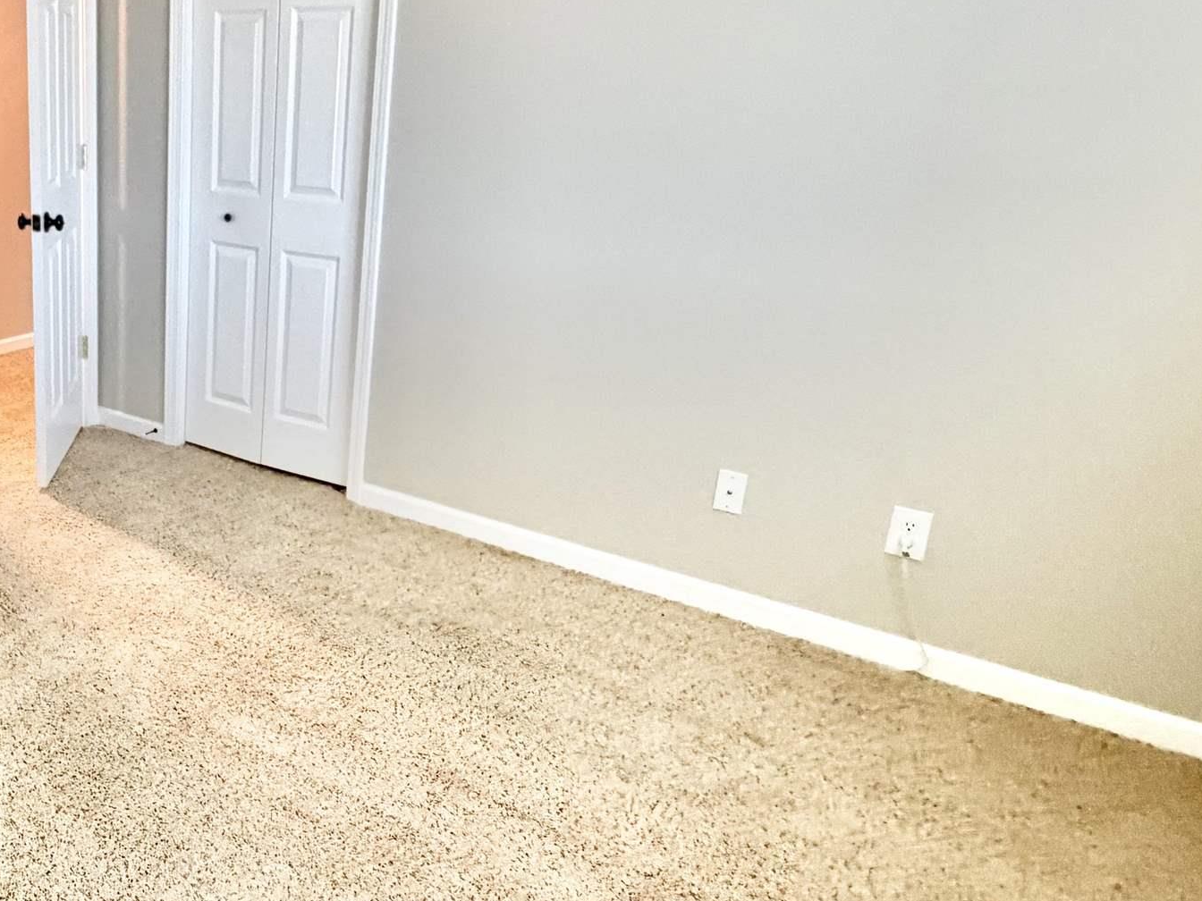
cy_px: 407
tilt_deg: -17.5
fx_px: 1111
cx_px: 155
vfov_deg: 44.1
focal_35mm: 32
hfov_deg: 51.2
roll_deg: +0.6
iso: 500
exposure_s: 1/60
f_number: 2.2
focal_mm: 2.22
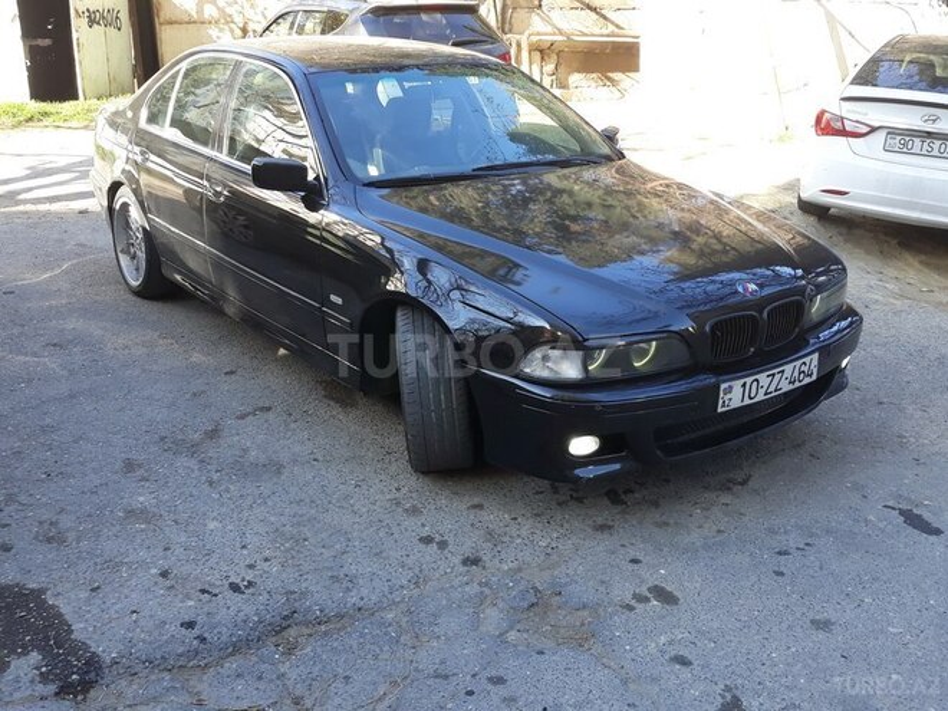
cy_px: 356
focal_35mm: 27
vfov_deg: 51.4
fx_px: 739
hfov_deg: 65.3
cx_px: 474
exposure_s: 1/145
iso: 40
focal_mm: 3.71
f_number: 1.7
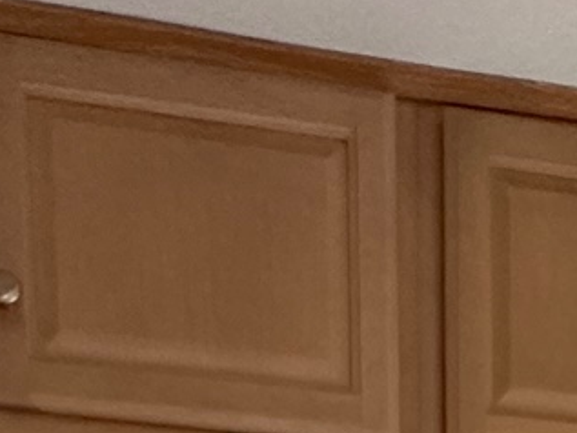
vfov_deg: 10.6
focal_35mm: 89
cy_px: 1354
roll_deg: +0.7
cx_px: 490
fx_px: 1484
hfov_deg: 21.6
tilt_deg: -5.0
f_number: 2.2
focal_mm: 2.22
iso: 320
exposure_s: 1/60
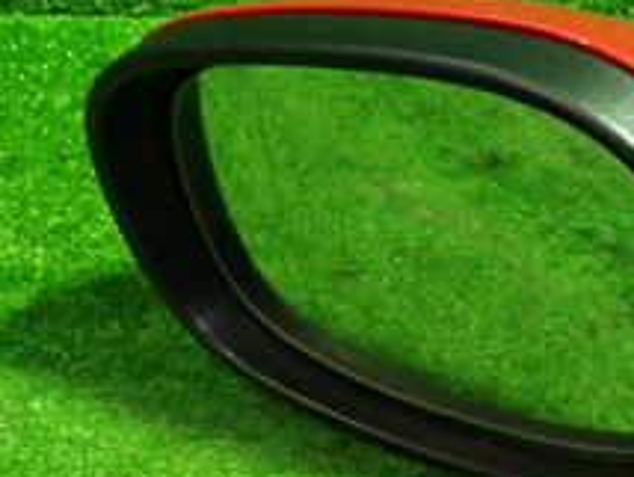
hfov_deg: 22.0
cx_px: 699
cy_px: 308
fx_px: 1540
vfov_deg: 17.6
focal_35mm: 84
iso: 500
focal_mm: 5.4
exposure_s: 1/30
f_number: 2.3
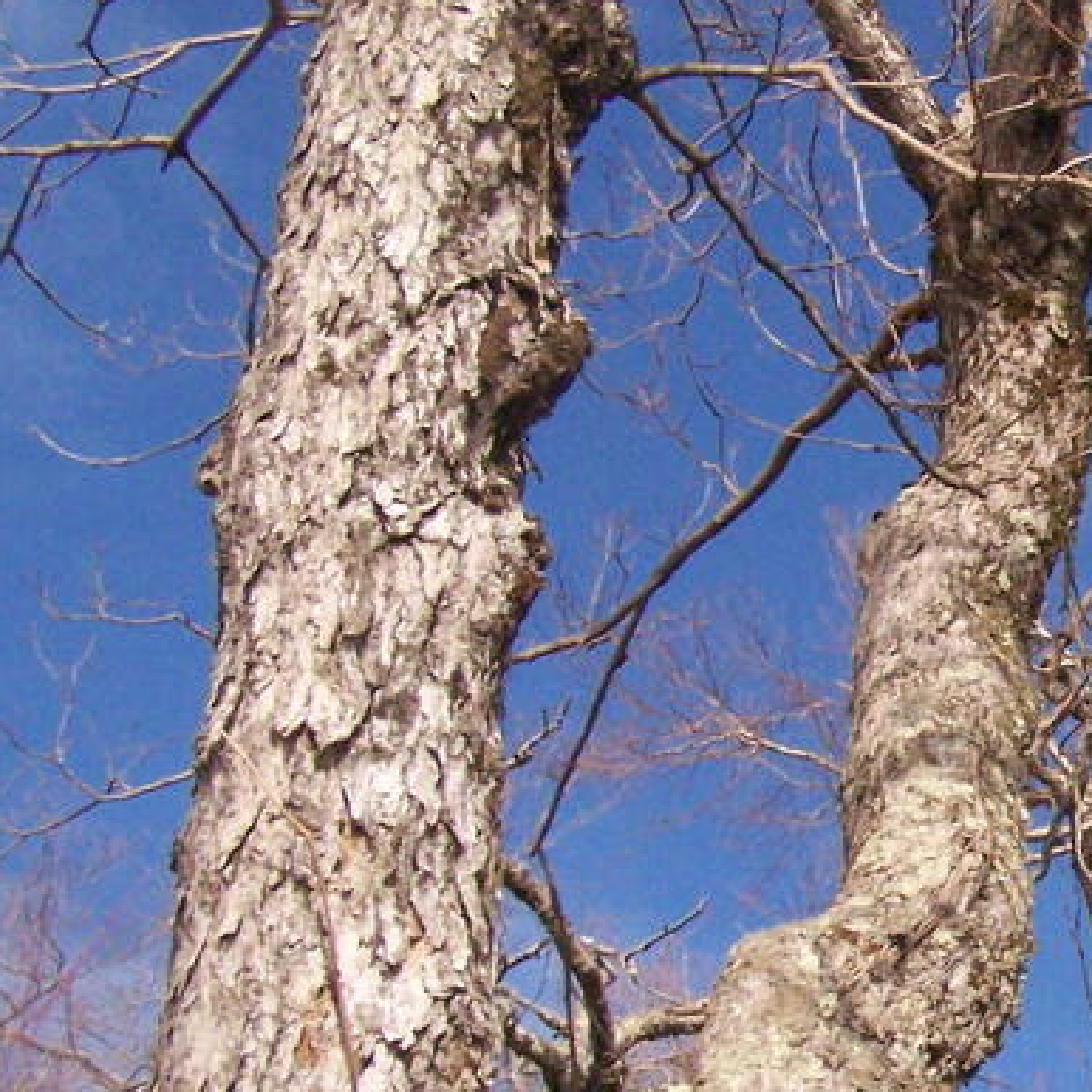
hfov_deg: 18.1
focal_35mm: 89
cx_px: 1440
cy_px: 755
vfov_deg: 19.4
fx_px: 3176
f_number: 5.6
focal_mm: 6.3
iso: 400
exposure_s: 1/1250
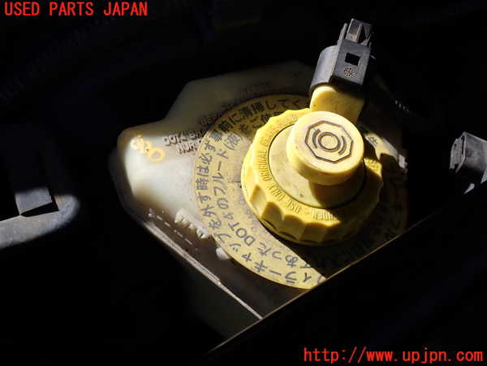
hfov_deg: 40.4
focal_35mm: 47
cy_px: 183
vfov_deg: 30.9
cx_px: 244
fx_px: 661
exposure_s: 1/400
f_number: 4.5
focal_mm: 8.4
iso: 100
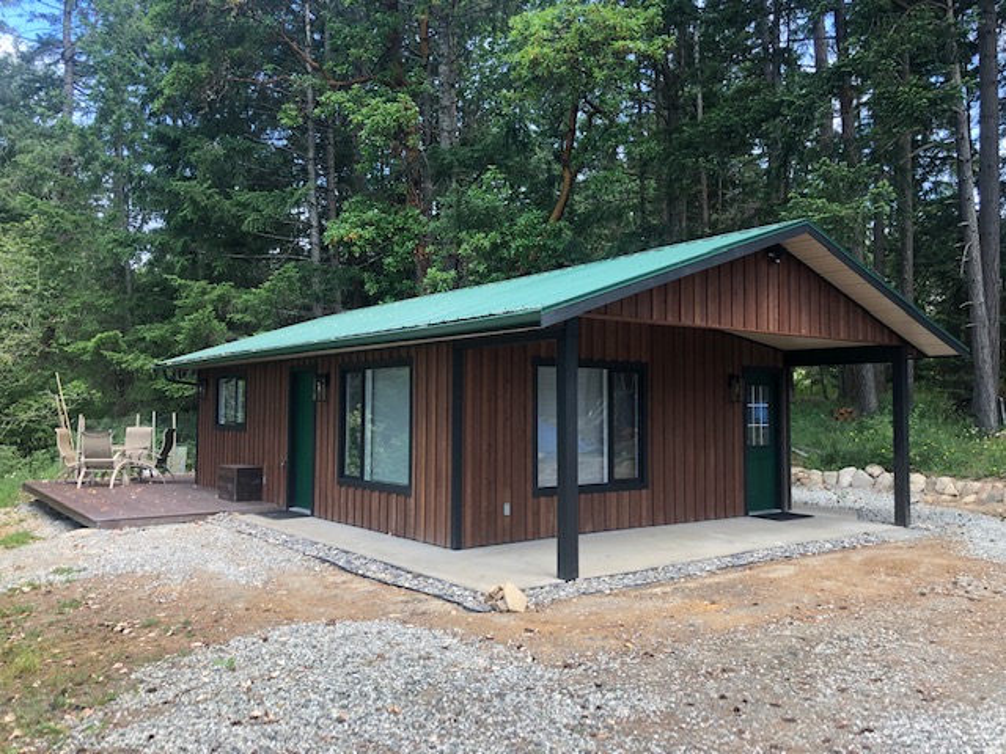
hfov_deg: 63.4
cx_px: 503
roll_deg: -0.3
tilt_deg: +3.2
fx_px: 814
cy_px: 377
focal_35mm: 28
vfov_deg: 49.7
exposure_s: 1/120
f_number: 1.8
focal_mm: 3.99
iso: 32
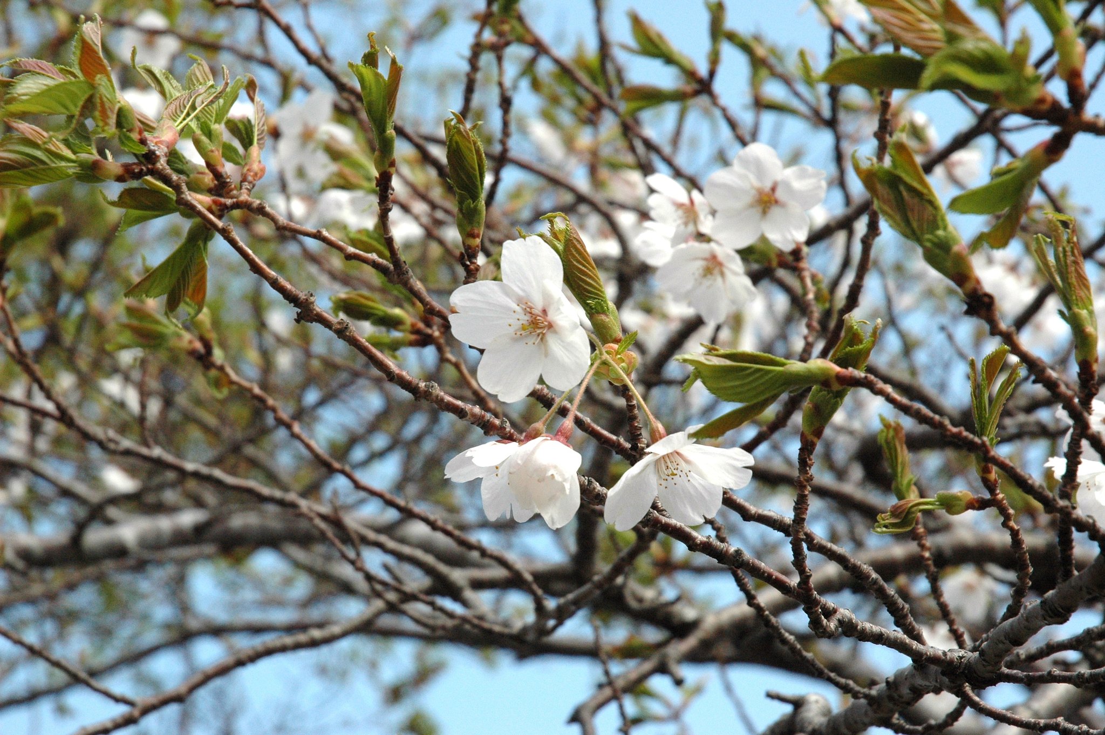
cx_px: 552
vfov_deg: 13.0
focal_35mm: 105
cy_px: 368
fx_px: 3220
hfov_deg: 19.5
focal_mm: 70
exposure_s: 1/500
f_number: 11
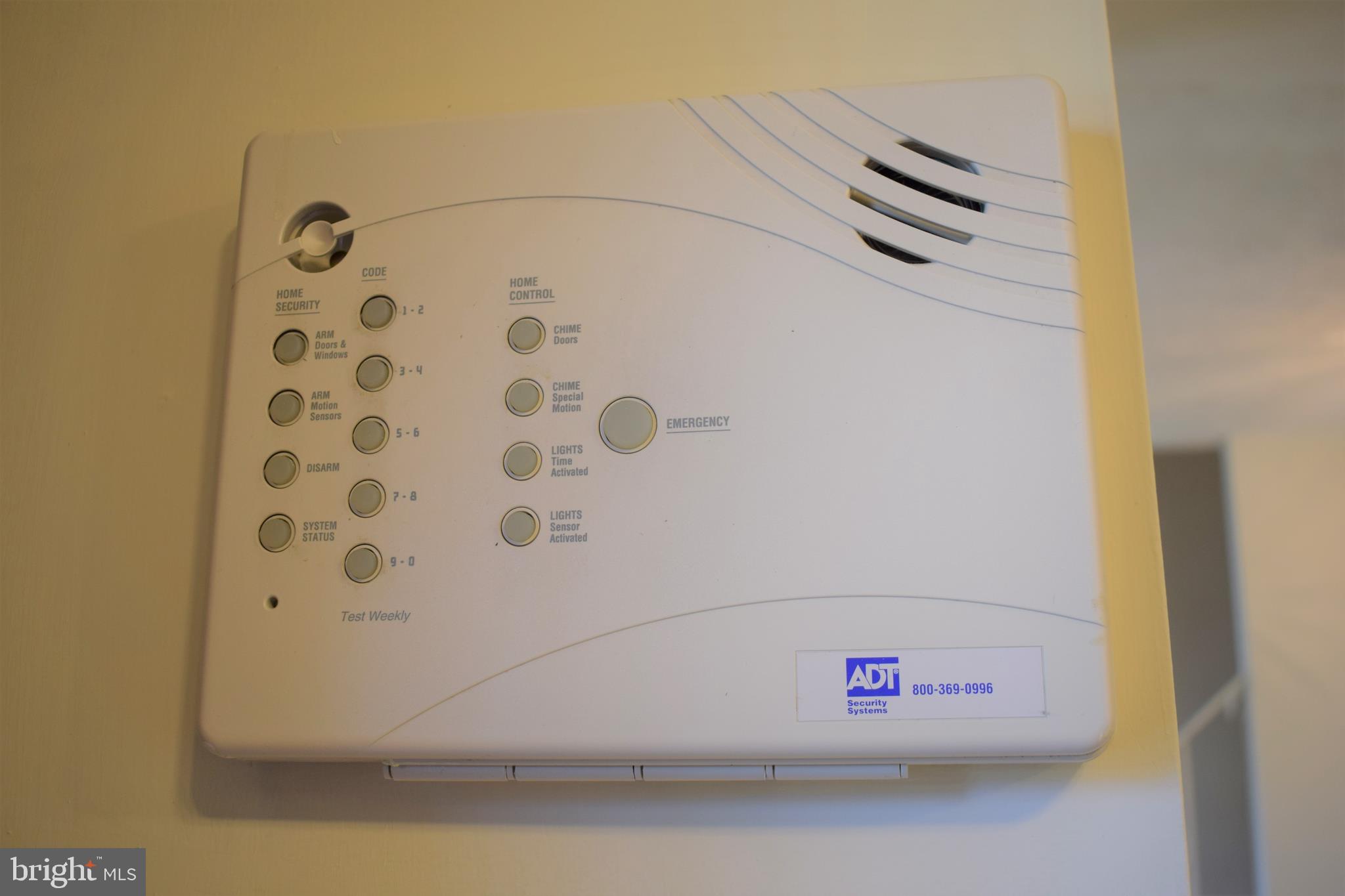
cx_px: 672
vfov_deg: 36.9
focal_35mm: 36
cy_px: 448
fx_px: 1345
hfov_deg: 53.1
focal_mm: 24
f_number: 4.5
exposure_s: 1/80
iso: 400
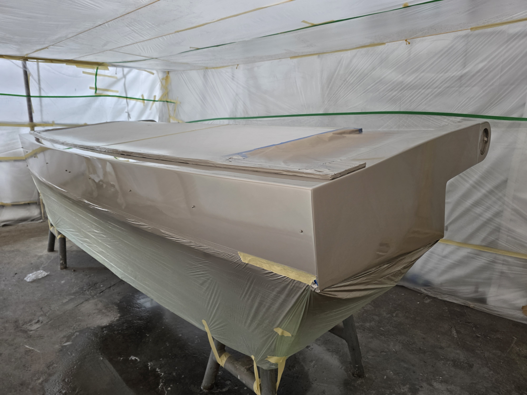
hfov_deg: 73.9
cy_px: 198
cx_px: 264
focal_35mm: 23
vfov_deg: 58.9
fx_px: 350
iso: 160
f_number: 1.7
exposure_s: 1/180
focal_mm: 6.3
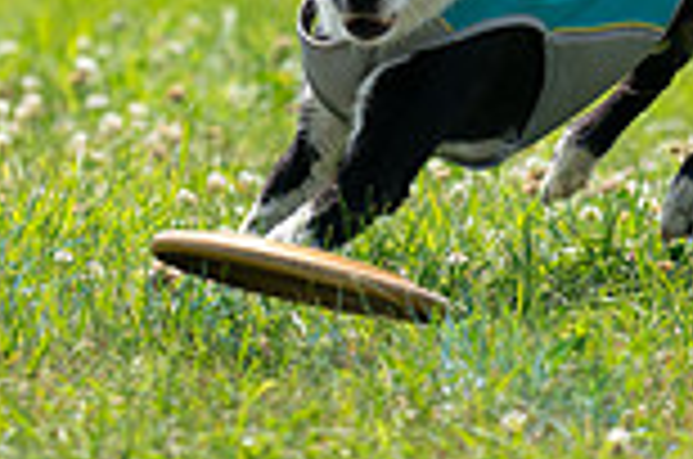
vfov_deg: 1.3
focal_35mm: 1042
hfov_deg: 2.0
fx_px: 20017
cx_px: 292
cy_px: -194
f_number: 6.3
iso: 1600
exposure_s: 1/4000
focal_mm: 356
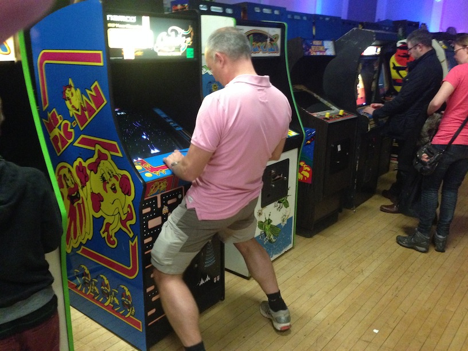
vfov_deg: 42.9
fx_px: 446
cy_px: 176
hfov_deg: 55.4
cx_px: 234
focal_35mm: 33
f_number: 2.4
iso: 640
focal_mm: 4.12
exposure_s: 1/15
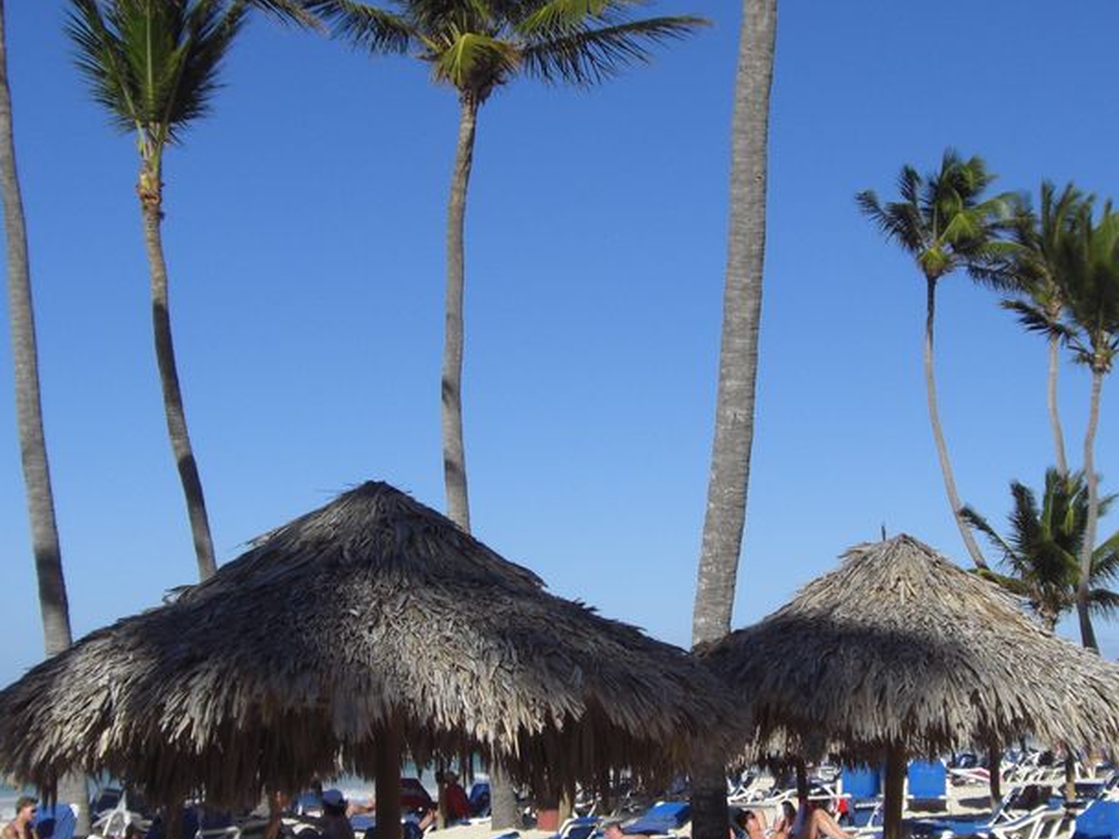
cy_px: 467
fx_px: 2069
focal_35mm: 64
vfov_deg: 22.9
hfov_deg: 30.2
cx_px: 692
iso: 64
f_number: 8
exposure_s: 1/250
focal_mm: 6.2
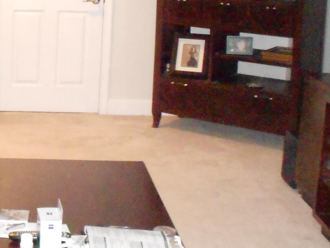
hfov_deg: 23.5
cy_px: 61
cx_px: 8
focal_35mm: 80
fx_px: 763
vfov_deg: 18.3
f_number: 3.6
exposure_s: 1/30
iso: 1600
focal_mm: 5.8
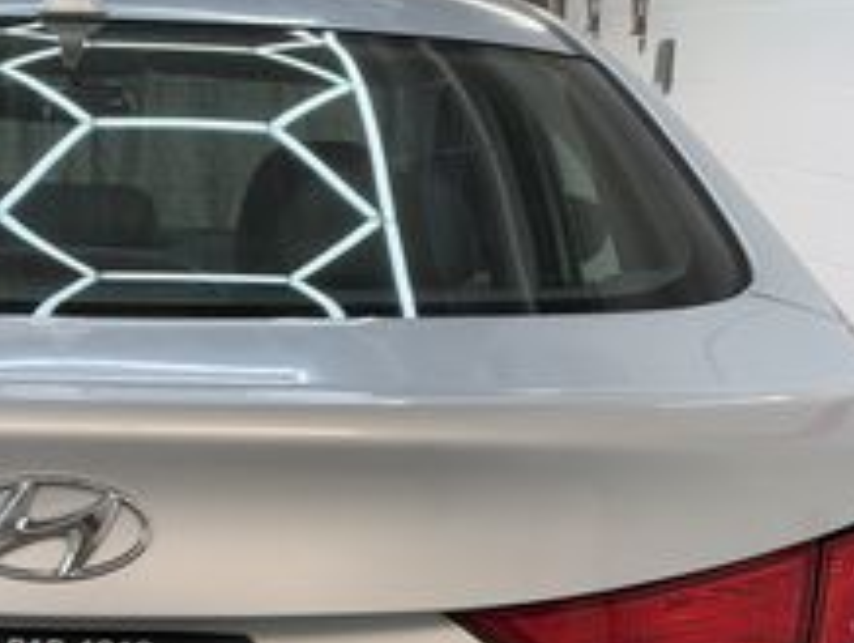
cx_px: 59
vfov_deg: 15.7
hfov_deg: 21.0
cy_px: 768
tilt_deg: -14.2
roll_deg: +1.3
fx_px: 2248
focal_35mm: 91
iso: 50
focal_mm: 6.93
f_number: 1.8
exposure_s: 1/218
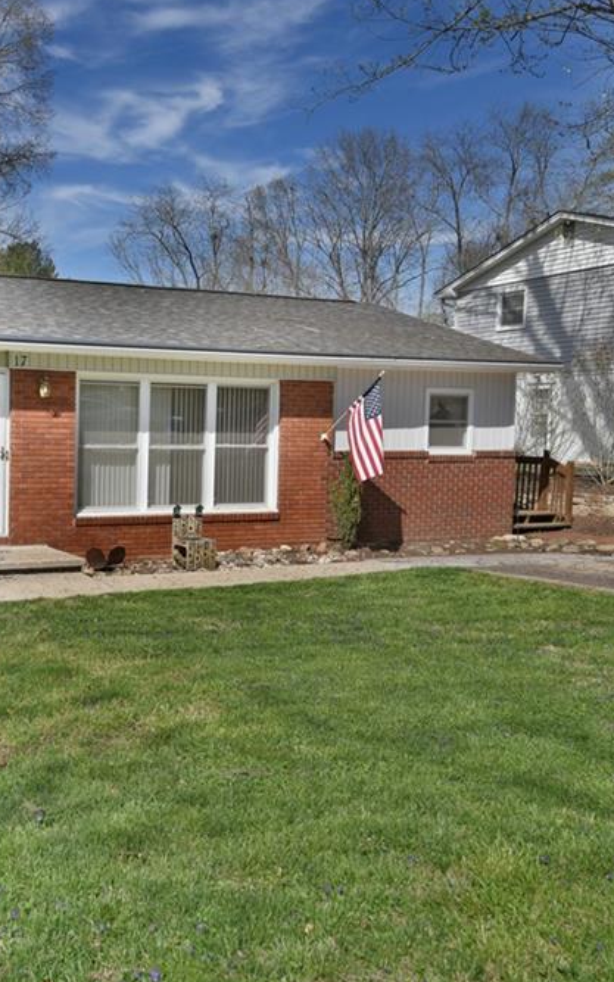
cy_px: 487
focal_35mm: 36
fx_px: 964
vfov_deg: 54.0
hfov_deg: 33.7
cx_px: 78
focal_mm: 23
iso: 100
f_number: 8
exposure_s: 1/250
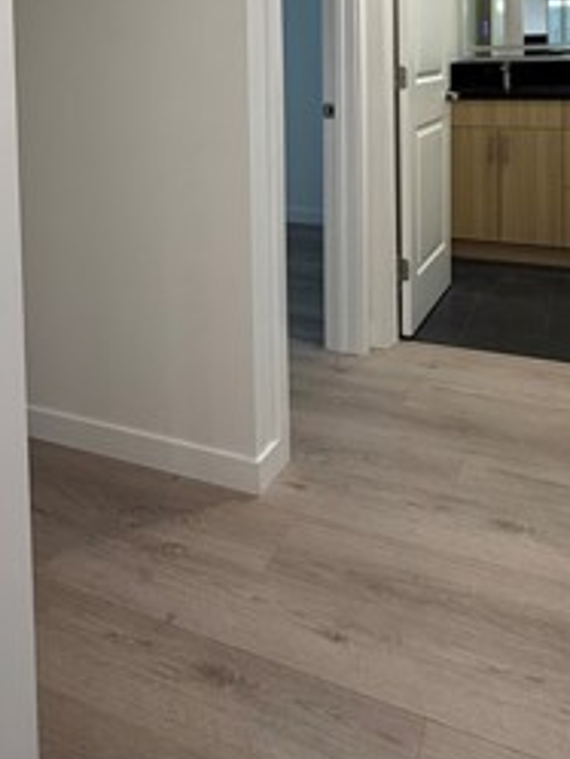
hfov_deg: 39.2
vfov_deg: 46.9
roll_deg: +0.9
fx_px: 790
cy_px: 94
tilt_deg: -2.0
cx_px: 183
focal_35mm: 36
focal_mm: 2.22
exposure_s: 1/120
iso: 125
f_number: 2.2
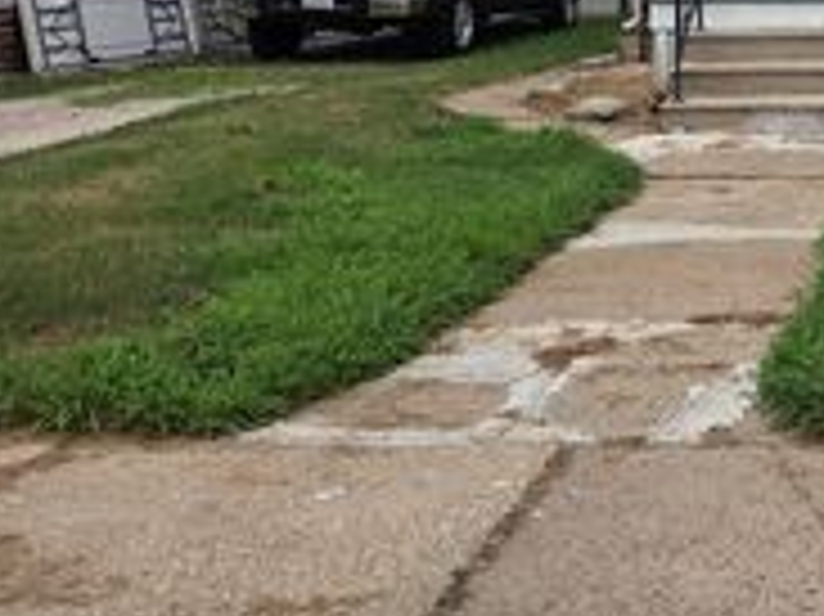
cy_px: -164
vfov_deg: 21.3
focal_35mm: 63
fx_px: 1499
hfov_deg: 27.6
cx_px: 946
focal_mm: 5.4
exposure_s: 1/5261
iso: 80
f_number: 1.8
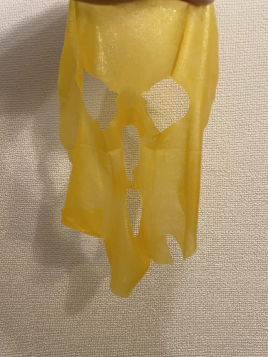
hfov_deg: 53.1
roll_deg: +2.4
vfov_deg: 67.3
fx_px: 268
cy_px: 178
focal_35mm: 26
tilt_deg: -11.1
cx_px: 134
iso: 125
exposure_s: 1/60
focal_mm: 4.2
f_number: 1.6
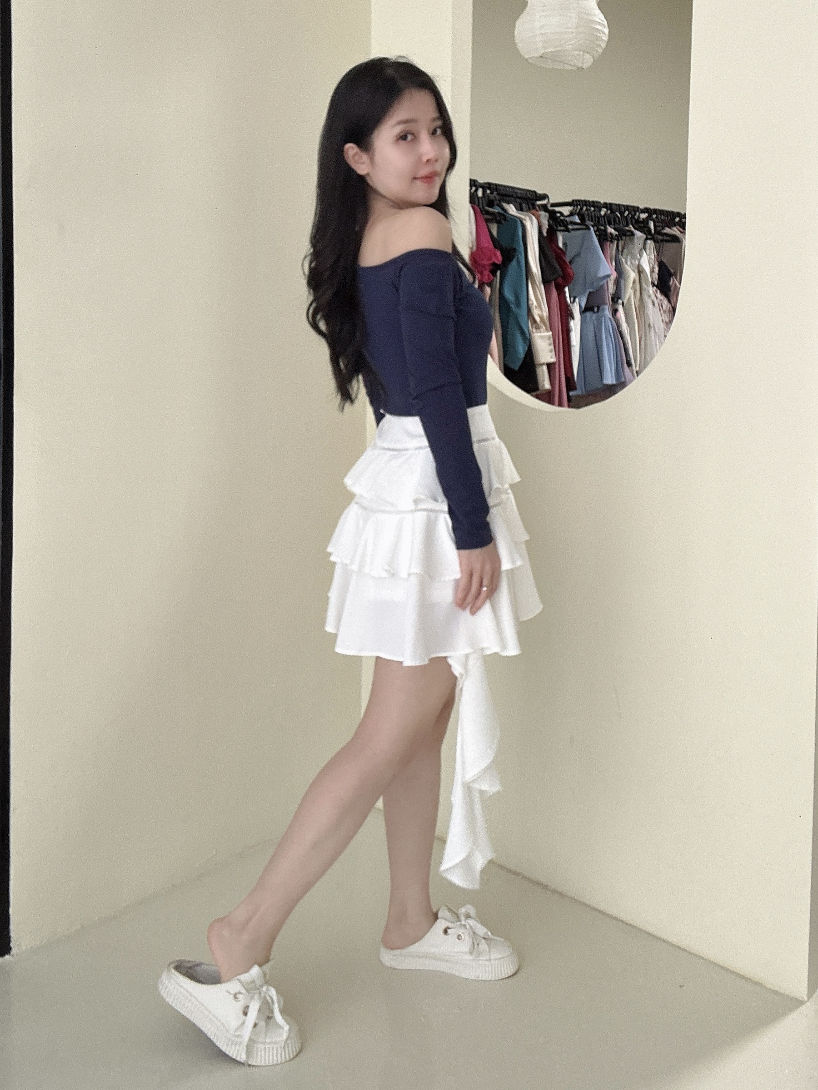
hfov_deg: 58.9
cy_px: 545
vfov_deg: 73.9
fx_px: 725
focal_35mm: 23
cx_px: 409
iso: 125
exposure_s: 1/60
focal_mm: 2.69
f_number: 1.9
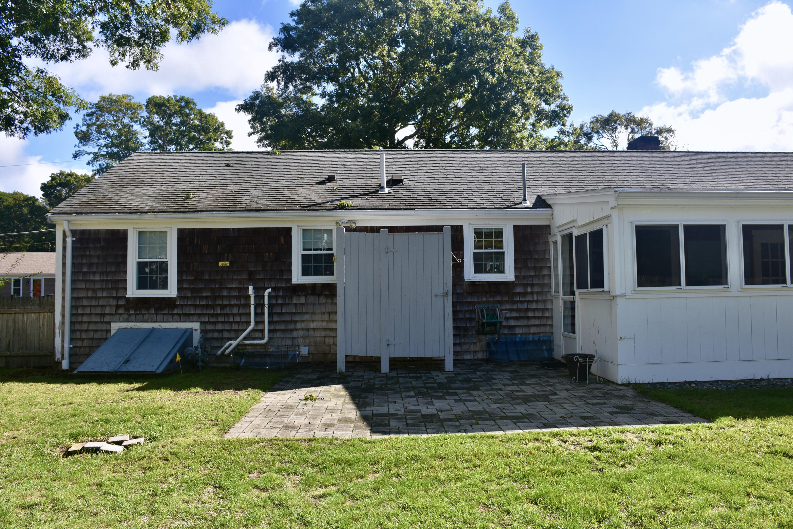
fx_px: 595
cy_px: 264
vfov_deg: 47.9
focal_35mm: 27
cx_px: 396
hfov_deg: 67.4
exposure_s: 1/250
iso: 100
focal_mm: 18
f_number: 6.3
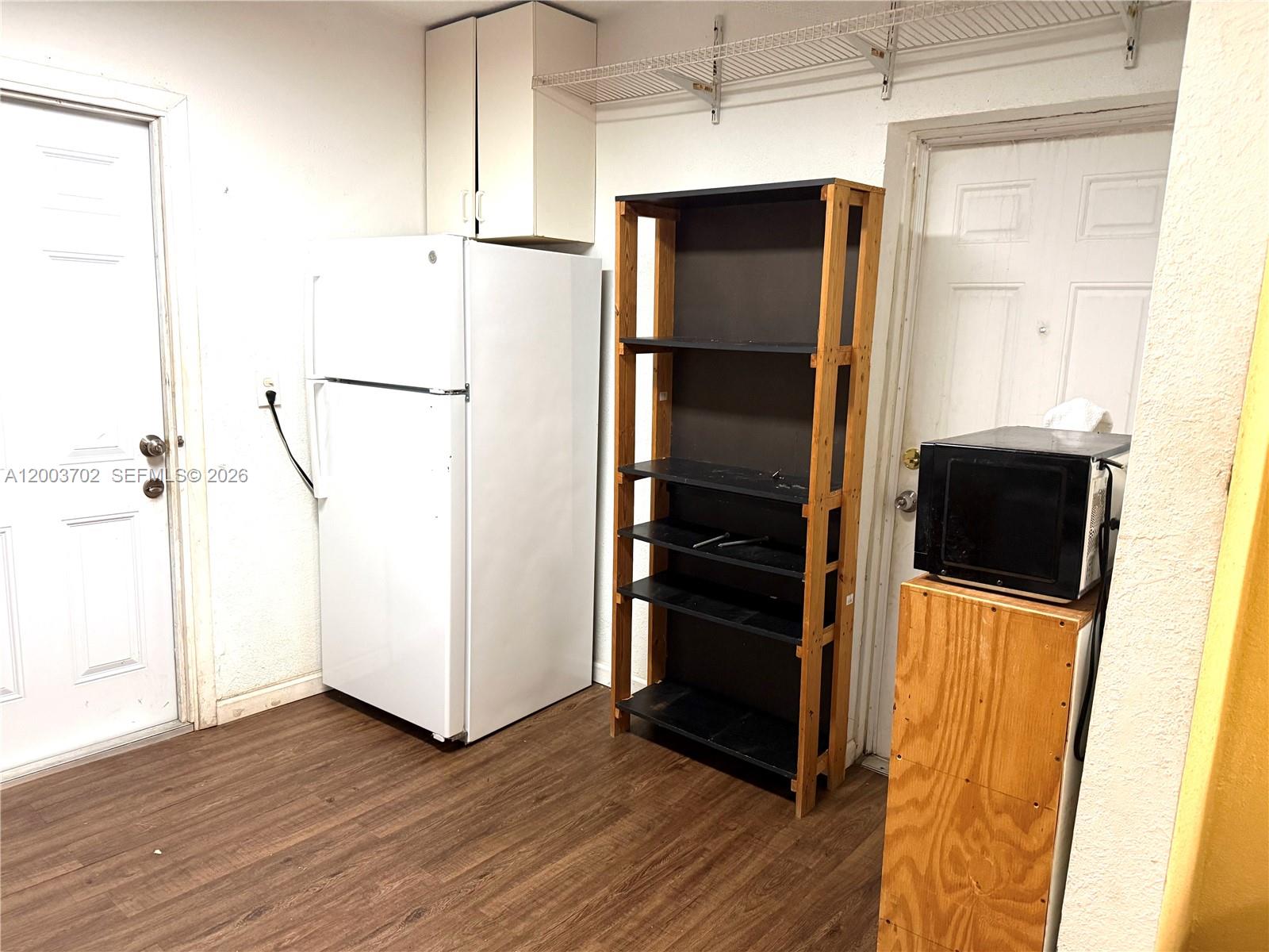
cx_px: 634
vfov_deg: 56.8
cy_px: 476
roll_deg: -2.5
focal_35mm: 24
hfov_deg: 71.6
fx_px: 880
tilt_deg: -8.9
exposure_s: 1/60
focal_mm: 6.76
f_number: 1.78
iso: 400
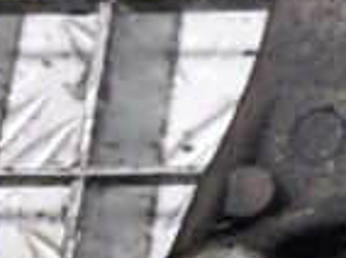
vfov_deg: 13.9
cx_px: 655
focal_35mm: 106
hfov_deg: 15.5
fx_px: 1058
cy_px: 63
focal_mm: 5.23
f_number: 1.8
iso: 200
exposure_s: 1/50
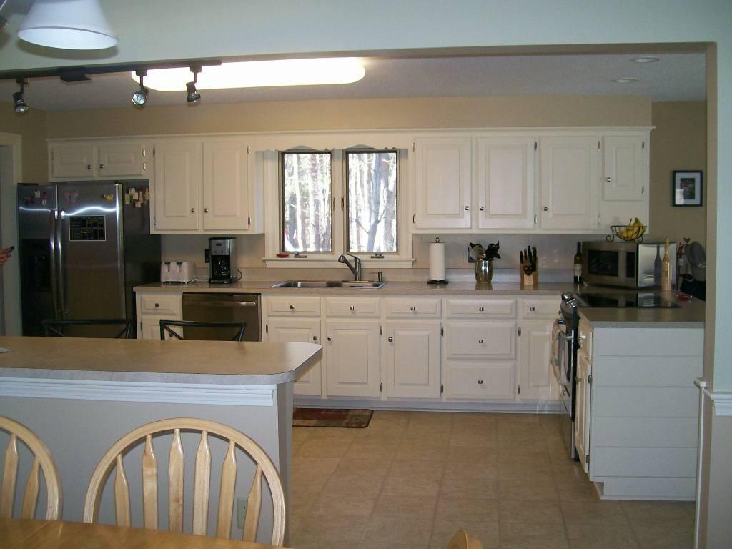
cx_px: 366
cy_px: 274
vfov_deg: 39.7
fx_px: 761
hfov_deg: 51.4
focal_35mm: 36
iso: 140
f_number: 2.7
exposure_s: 1/64
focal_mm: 6
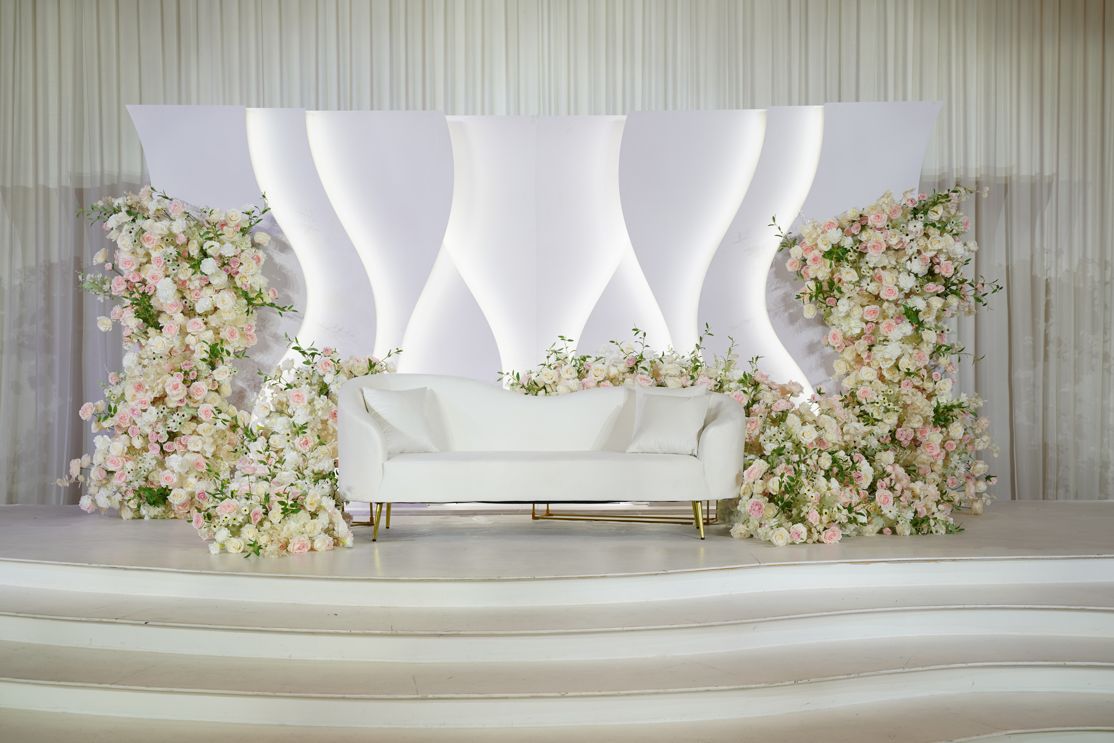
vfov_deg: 27.5
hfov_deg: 40.3
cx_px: 557
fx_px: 1516
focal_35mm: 49
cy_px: 372
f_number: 5
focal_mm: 49
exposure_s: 1/25
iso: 100
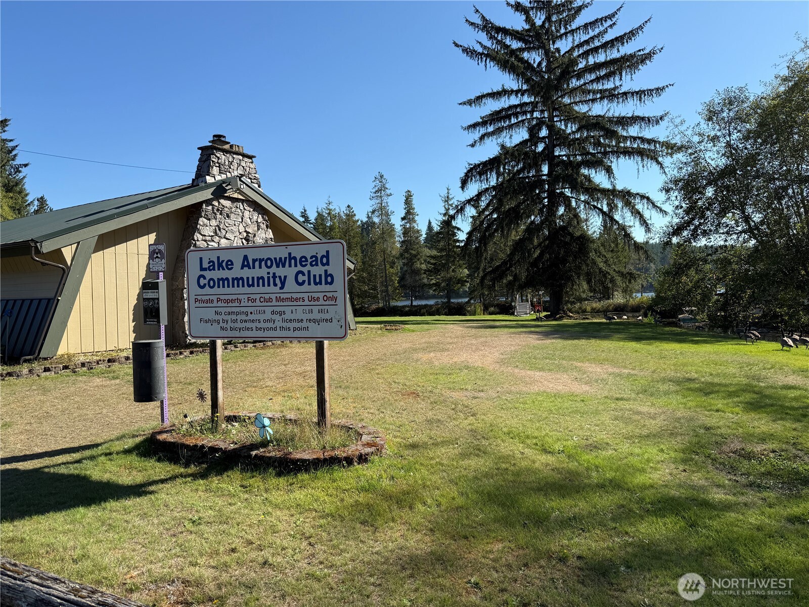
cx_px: 404
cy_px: 304
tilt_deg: -0.7
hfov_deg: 71.6
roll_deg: +1.9
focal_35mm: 24
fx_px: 561
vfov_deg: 56.8
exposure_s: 1/3425
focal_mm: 6.76
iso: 80
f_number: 1.78
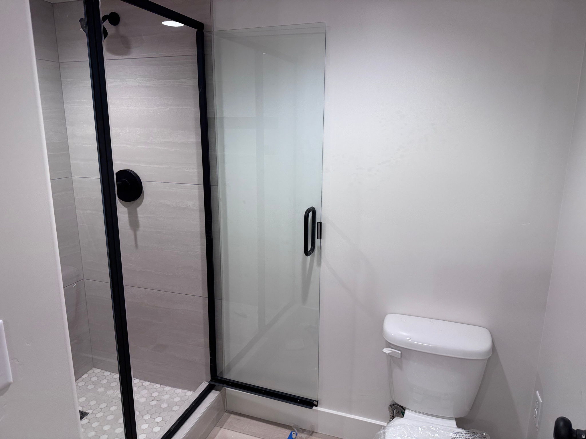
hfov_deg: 71.6
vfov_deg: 56.8
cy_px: 220
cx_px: 293
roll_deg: +0.1
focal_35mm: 24
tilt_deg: -12.9
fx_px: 406
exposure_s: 1/120
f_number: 1.78
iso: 125
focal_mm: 6.76
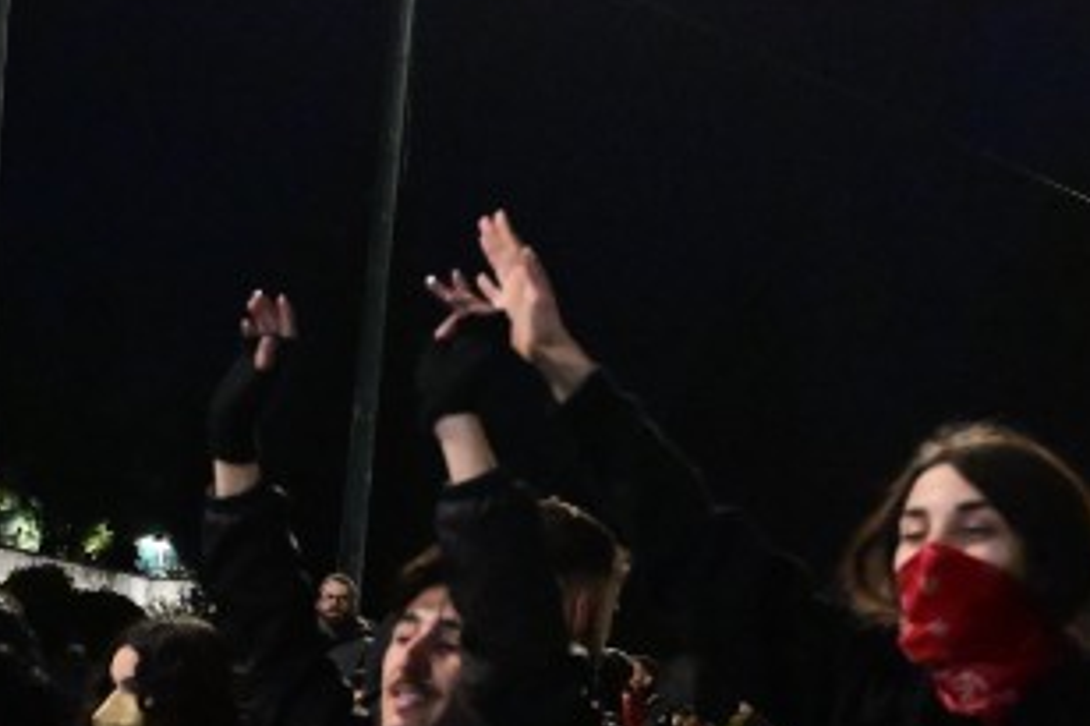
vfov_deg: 11.4
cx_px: -262
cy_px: 496
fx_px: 3631
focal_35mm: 120
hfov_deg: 16.3
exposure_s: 1/250
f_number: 2.8
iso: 10000
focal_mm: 28
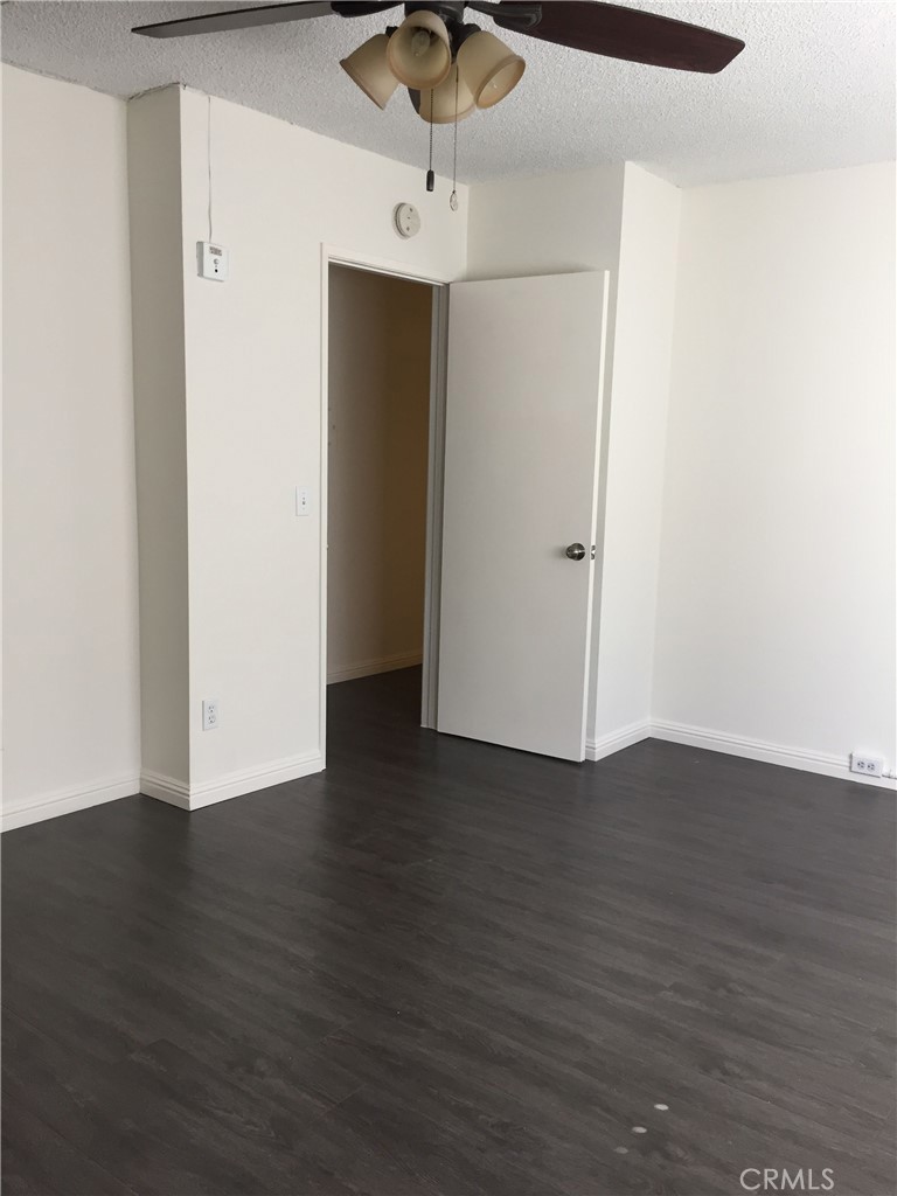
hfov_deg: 48.2
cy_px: 598
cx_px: 448
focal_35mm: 29
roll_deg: -0.5
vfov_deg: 61.7
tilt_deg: -7.1
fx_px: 1002
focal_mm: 4.15
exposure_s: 1/30
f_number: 2.2
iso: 32
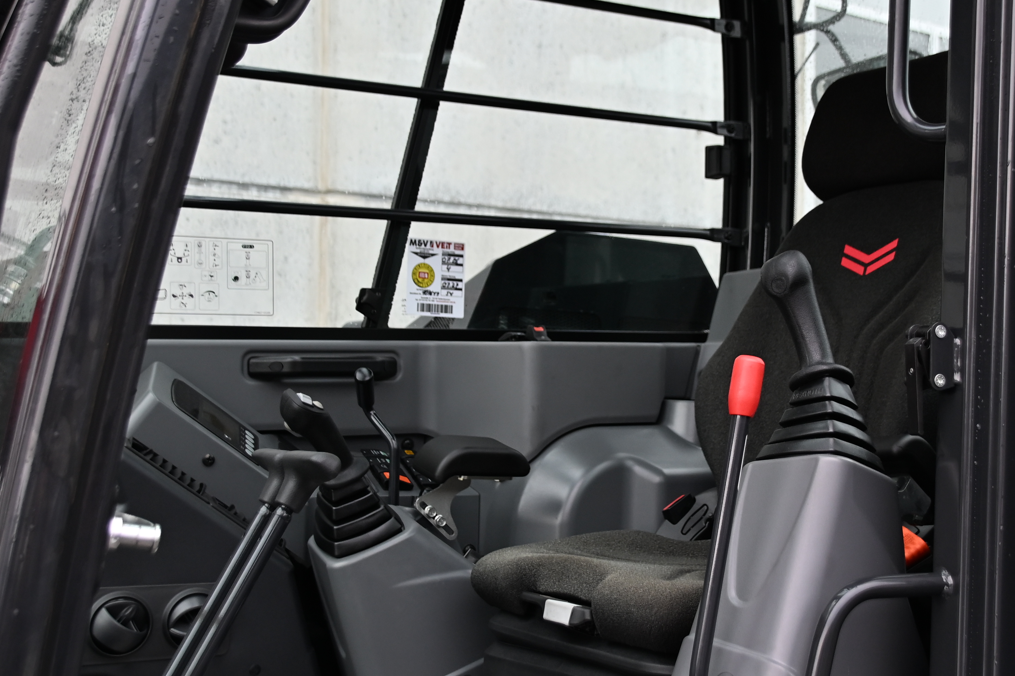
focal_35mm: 53
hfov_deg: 37.3
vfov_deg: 25.5
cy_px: 357
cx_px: 625
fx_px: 1494
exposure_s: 1/125
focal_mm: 26
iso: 450
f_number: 4
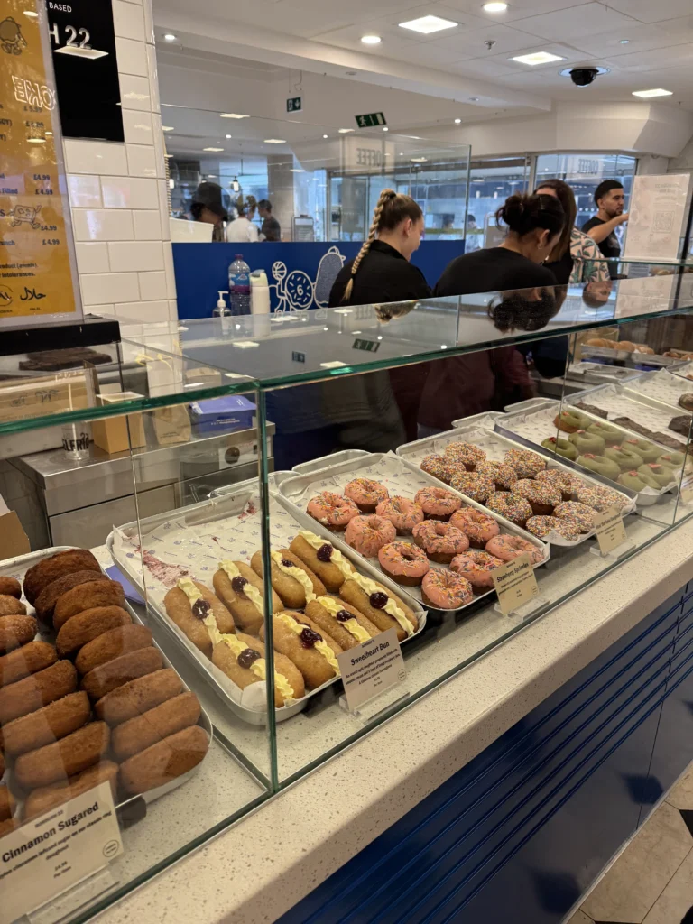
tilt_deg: -19.3
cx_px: 346
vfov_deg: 71.6
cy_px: 462
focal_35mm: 24
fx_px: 641
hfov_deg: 56.8
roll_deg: -0.2
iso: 160
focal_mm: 6.76
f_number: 1.78
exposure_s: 1/100
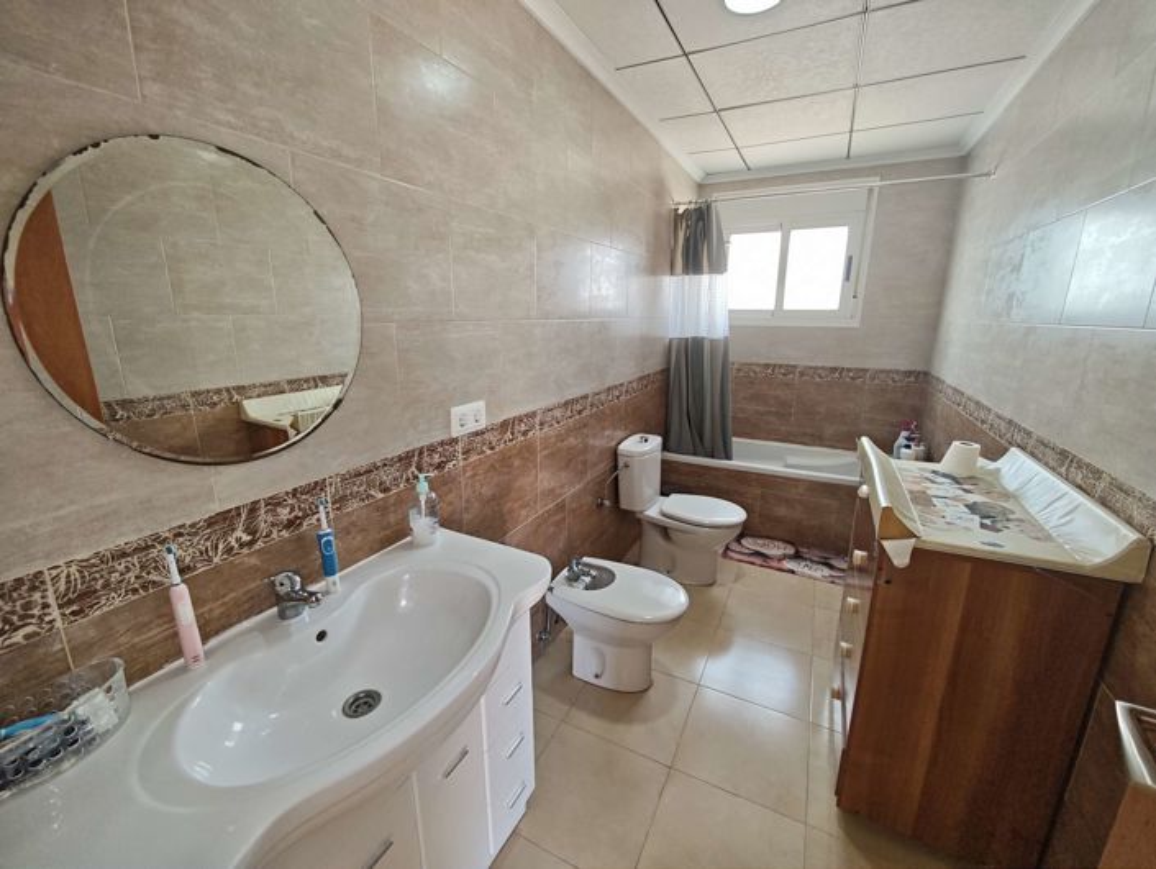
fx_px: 468
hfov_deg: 102.0
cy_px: 434
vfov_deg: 85.8
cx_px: 578
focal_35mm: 14
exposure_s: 1/50
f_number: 2.2
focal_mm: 2.16
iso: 125
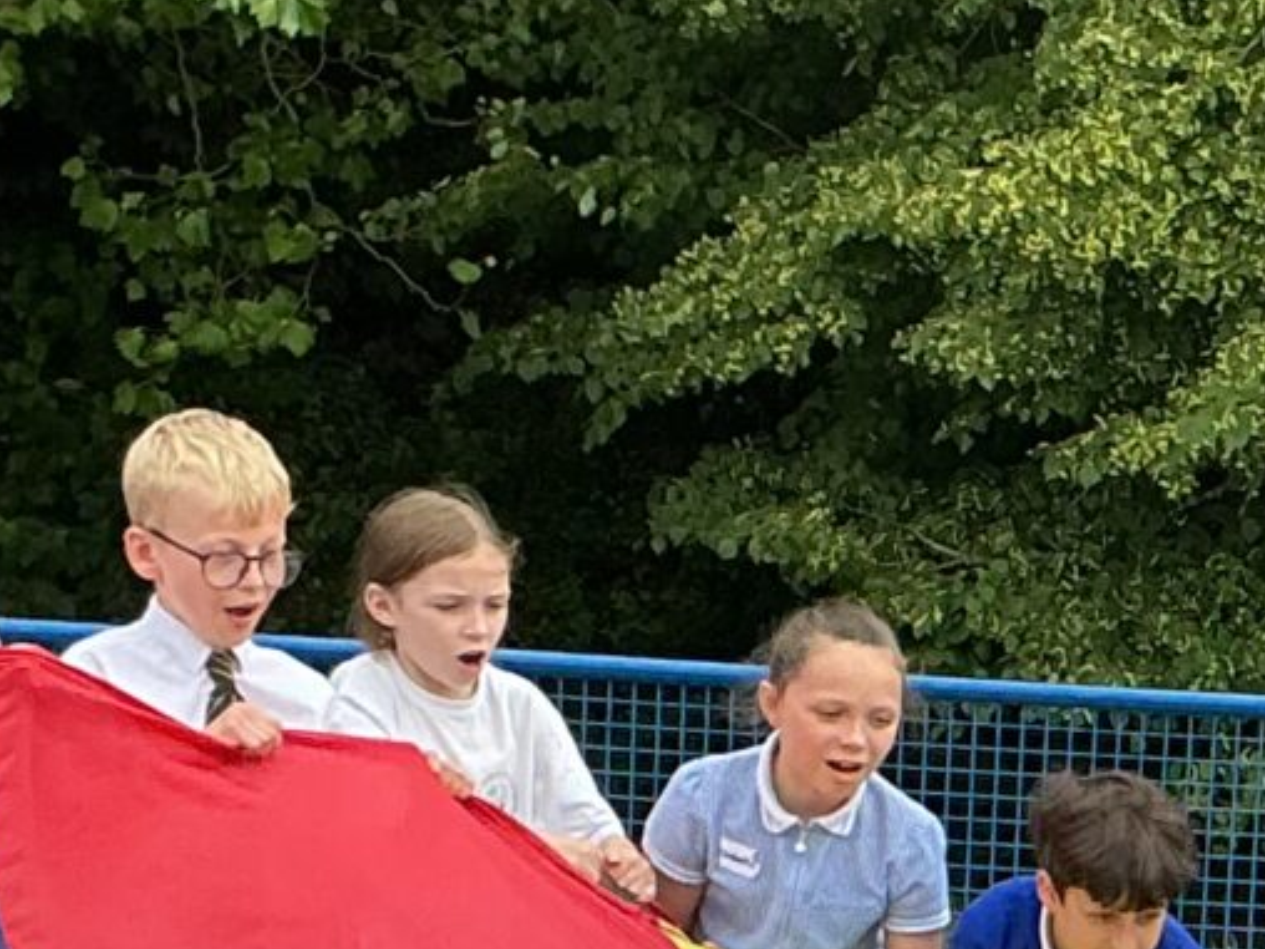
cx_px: 1566
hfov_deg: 13.1
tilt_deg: -14.8
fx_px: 5335
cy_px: 1367
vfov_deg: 9.9
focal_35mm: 146
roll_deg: -3.1
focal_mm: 3
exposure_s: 1/1076
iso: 25
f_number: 1.8
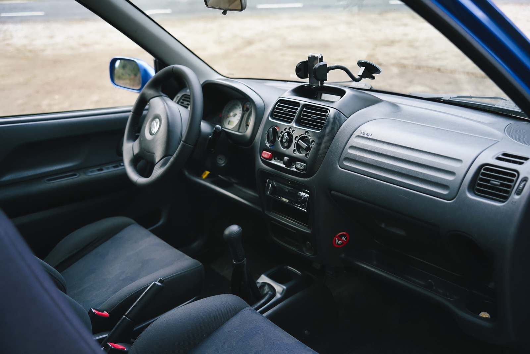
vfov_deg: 36.9
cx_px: 265
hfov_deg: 53.1
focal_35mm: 36
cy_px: 177
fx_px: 530
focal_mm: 36
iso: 500
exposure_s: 1/60
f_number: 3.2
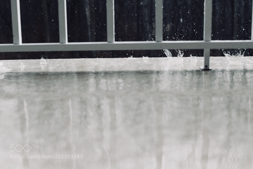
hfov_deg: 39.6
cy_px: 84
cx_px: 126
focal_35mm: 50
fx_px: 351
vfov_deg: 27.0
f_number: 7.1
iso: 8000
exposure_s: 1/5000
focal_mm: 50
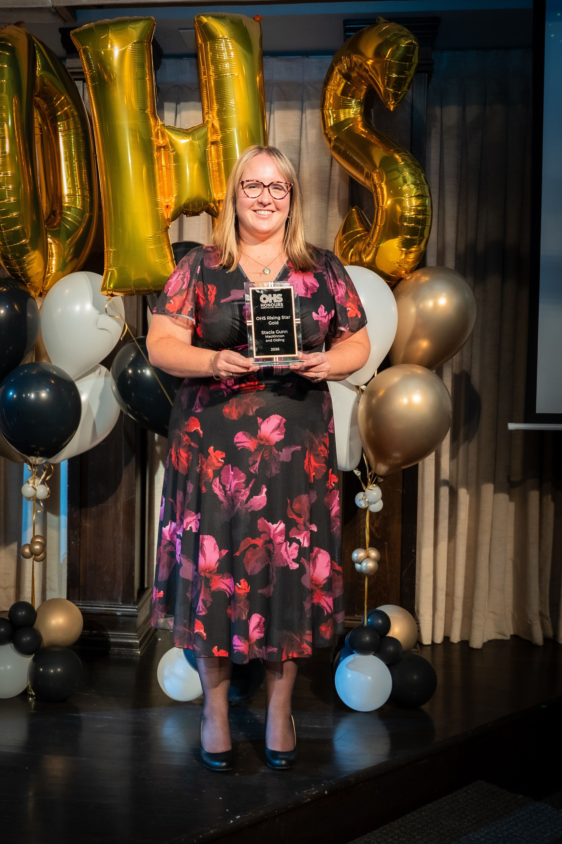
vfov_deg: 43.6
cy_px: 389
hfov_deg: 29.7
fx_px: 1054
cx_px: 195
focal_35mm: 45
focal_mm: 27.4
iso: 1600
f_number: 2.8
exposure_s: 1/125
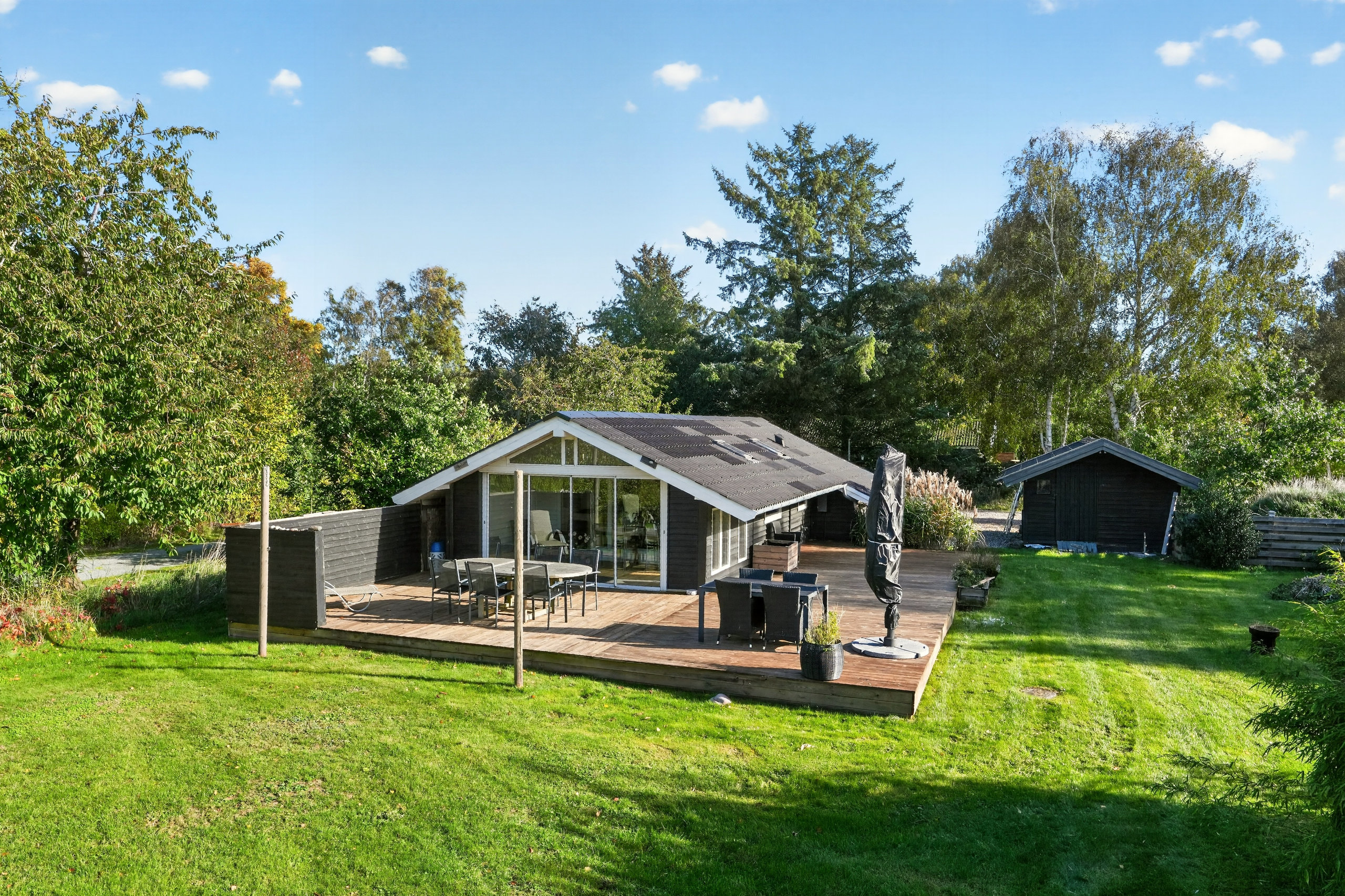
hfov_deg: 76.1
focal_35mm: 23
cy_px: 448
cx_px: 672
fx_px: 859
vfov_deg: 55.1
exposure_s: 1/250
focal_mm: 23
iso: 400
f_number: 8
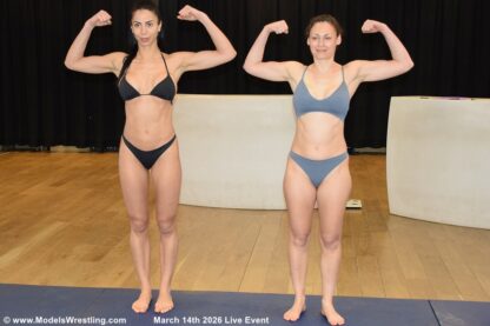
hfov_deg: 53.2
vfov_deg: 36.8
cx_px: 245
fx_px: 490
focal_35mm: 36
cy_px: 163
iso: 2000
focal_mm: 24
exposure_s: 1/200
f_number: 4
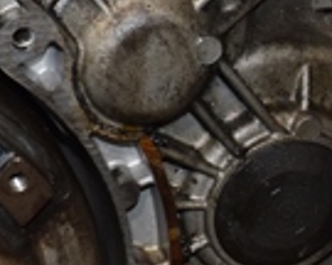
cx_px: -189
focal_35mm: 140
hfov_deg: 12.9
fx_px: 1378
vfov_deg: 11.0
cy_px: 128
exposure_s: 1/60
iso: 800
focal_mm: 21
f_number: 5
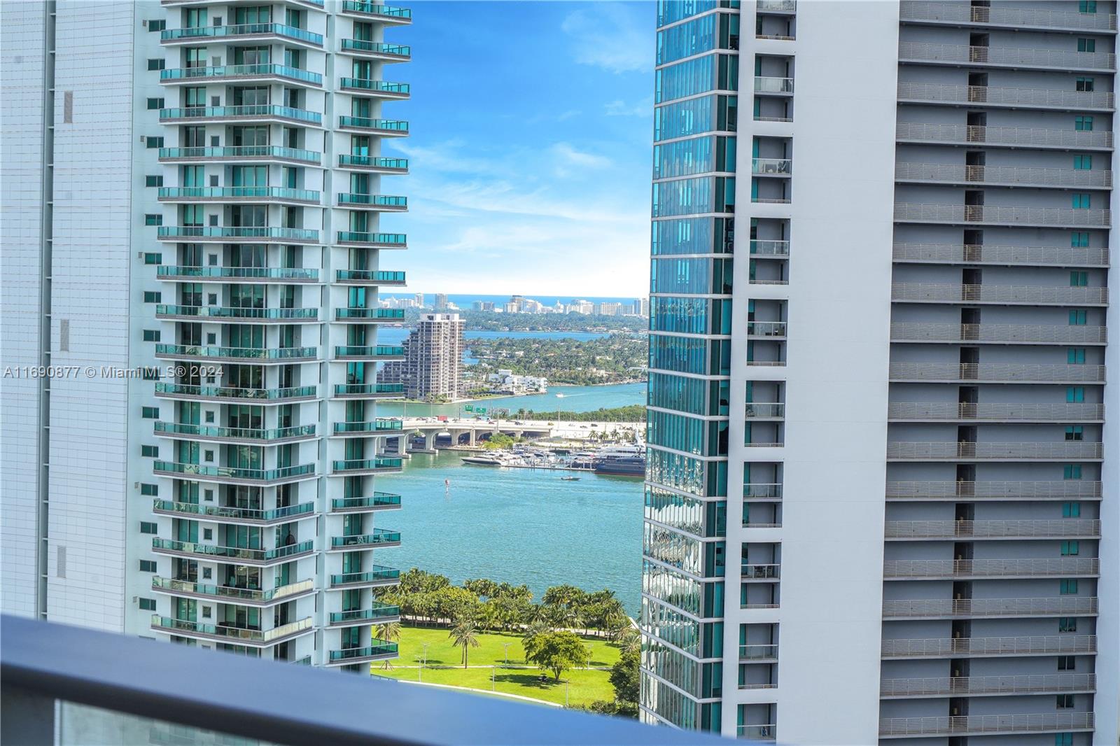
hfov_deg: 28.8
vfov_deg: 19.4
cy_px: 373
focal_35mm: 70
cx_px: 560
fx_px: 2177
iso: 320
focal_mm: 70
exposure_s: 1/400
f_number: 10
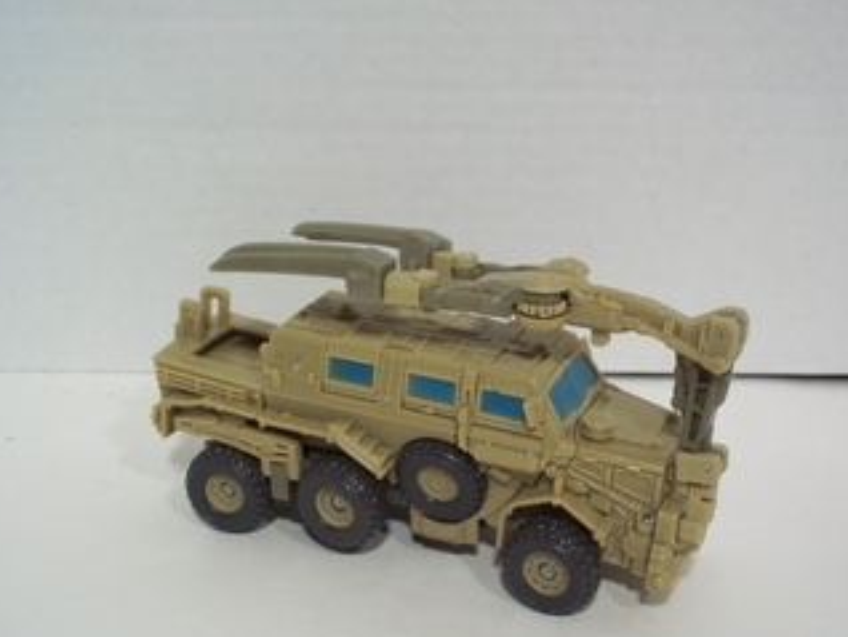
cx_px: 437
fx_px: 1275
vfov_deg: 28.1
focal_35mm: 52
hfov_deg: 36.8
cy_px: 349
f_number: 3.5
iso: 80
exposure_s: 1/60
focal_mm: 8.2
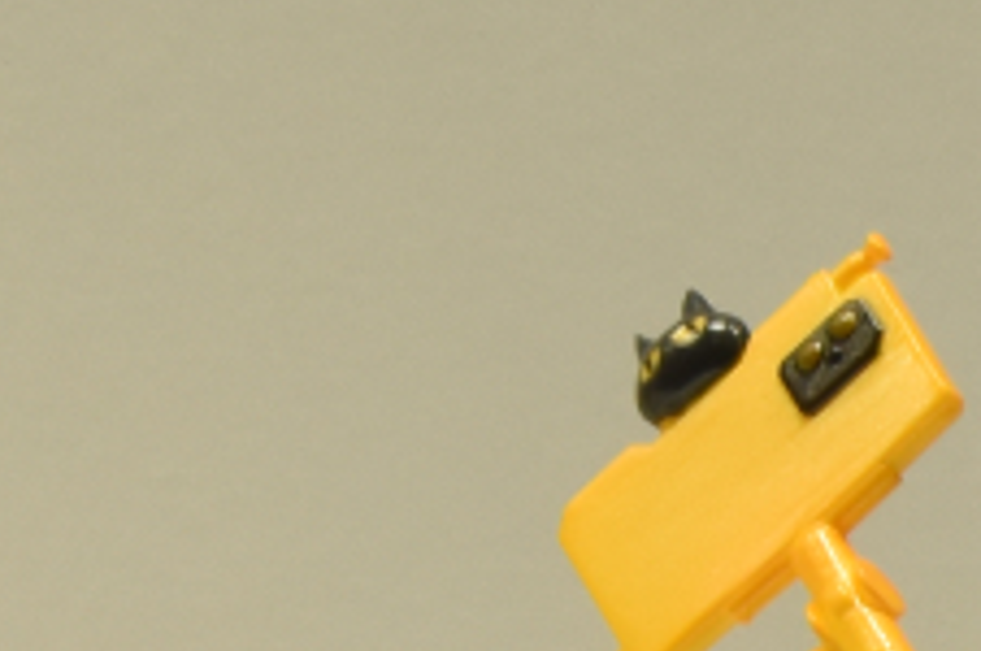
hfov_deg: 3.5
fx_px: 16125
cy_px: 1779
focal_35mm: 593
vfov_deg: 2.3
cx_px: 1780
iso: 500
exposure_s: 1/100
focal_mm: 55
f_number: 11
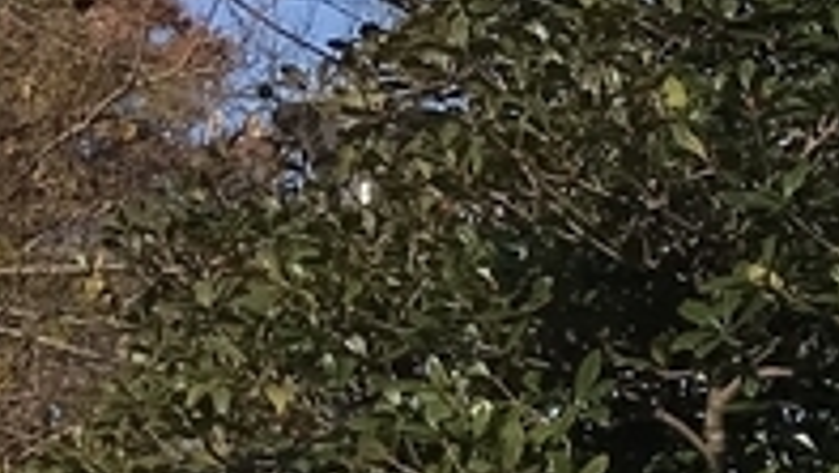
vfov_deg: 6.4
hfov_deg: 10.3
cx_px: 1904
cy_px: 844
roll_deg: +0.1
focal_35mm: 186
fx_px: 4140
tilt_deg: +4.8
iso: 20
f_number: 1.8
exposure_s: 1/4000
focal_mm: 3.99
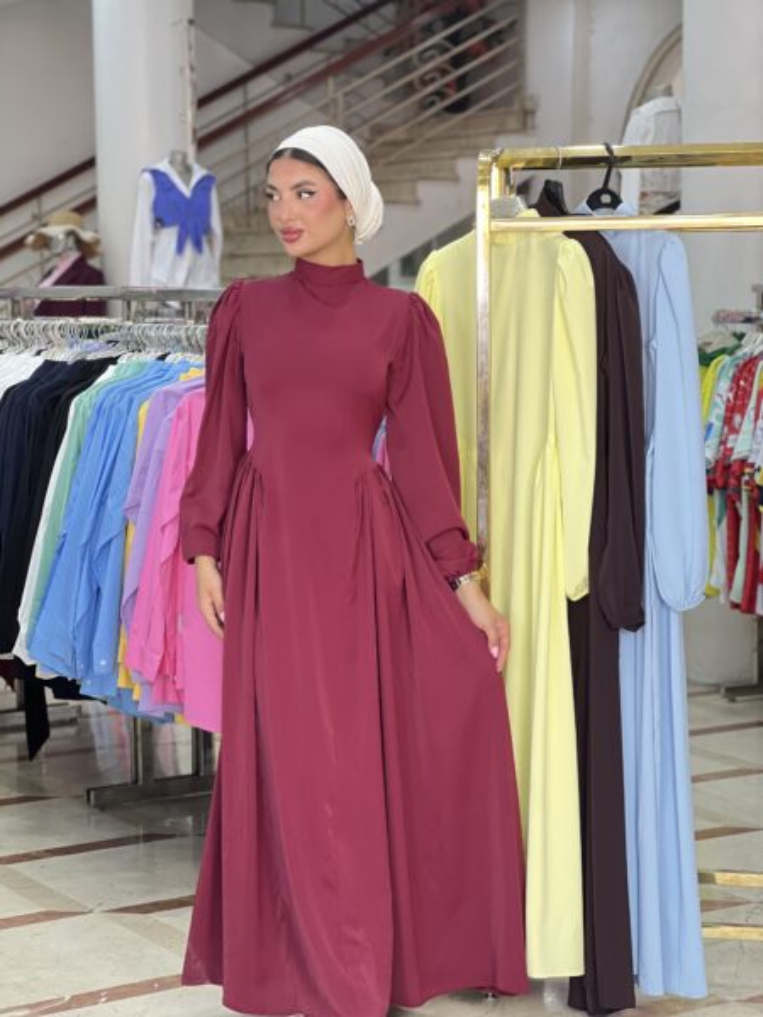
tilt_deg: -4.3
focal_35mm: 77
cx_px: 382
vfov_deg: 25.3
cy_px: 508
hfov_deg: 19.1
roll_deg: +0.9
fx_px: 2263
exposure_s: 1/100
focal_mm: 9
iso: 200
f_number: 2.8
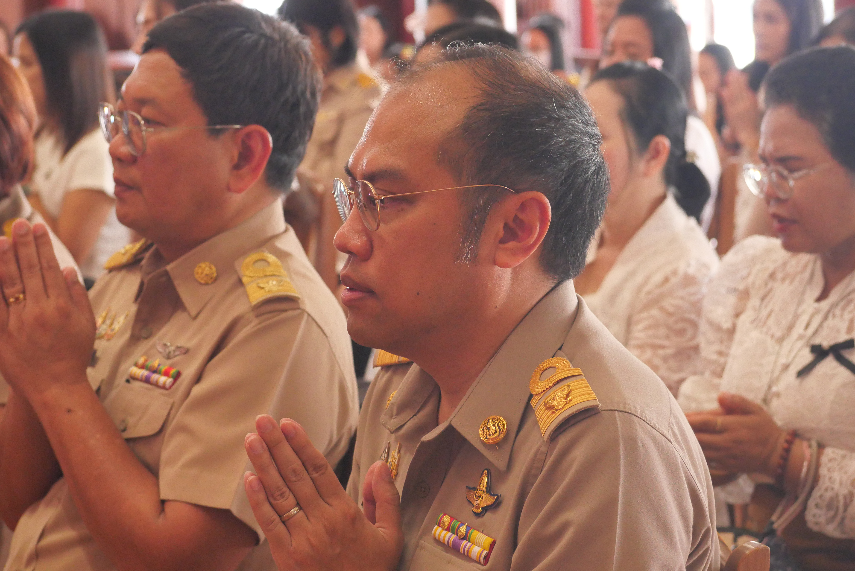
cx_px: 428
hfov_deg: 17.1
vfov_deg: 11.4
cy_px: 286
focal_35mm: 120
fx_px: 2852
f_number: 5
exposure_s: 1/50
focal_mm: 58
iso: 2000
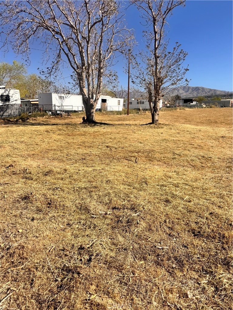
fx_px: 215
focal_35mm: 24
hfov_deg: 56.8
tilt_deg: -11.3
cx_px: 116
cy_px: 155
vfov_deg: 71.6
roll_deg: -0.1
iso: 80
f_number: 1.78
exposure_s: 1/6410
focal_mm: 6.76
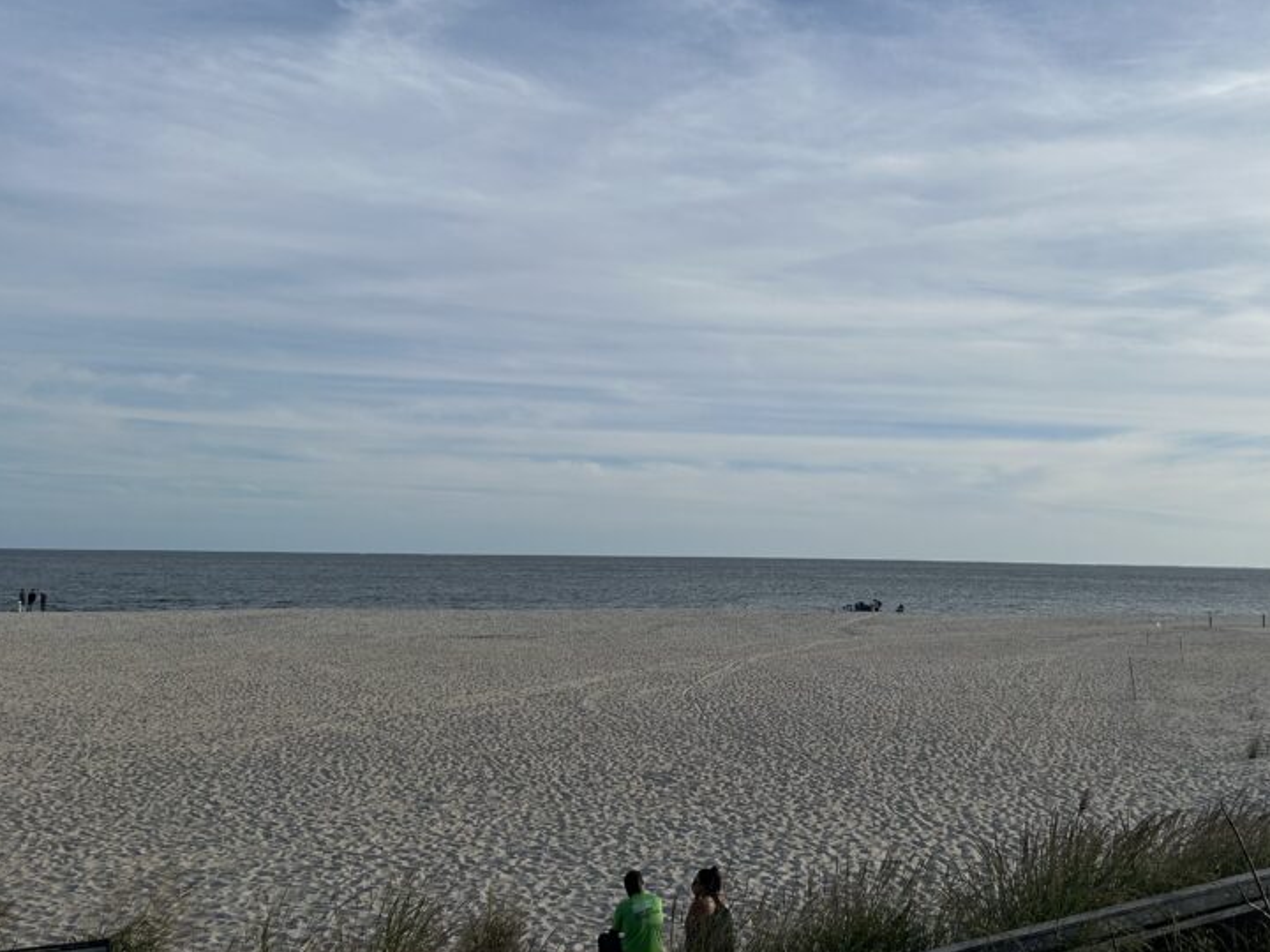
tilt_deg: +7.7
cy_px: 321
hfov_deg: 49.3
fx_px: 1357
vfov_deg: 38.3
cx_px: 840
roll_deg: -1.6
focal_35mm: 37
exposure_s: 1/7463
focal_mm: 5.7
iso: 50
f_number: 1.5
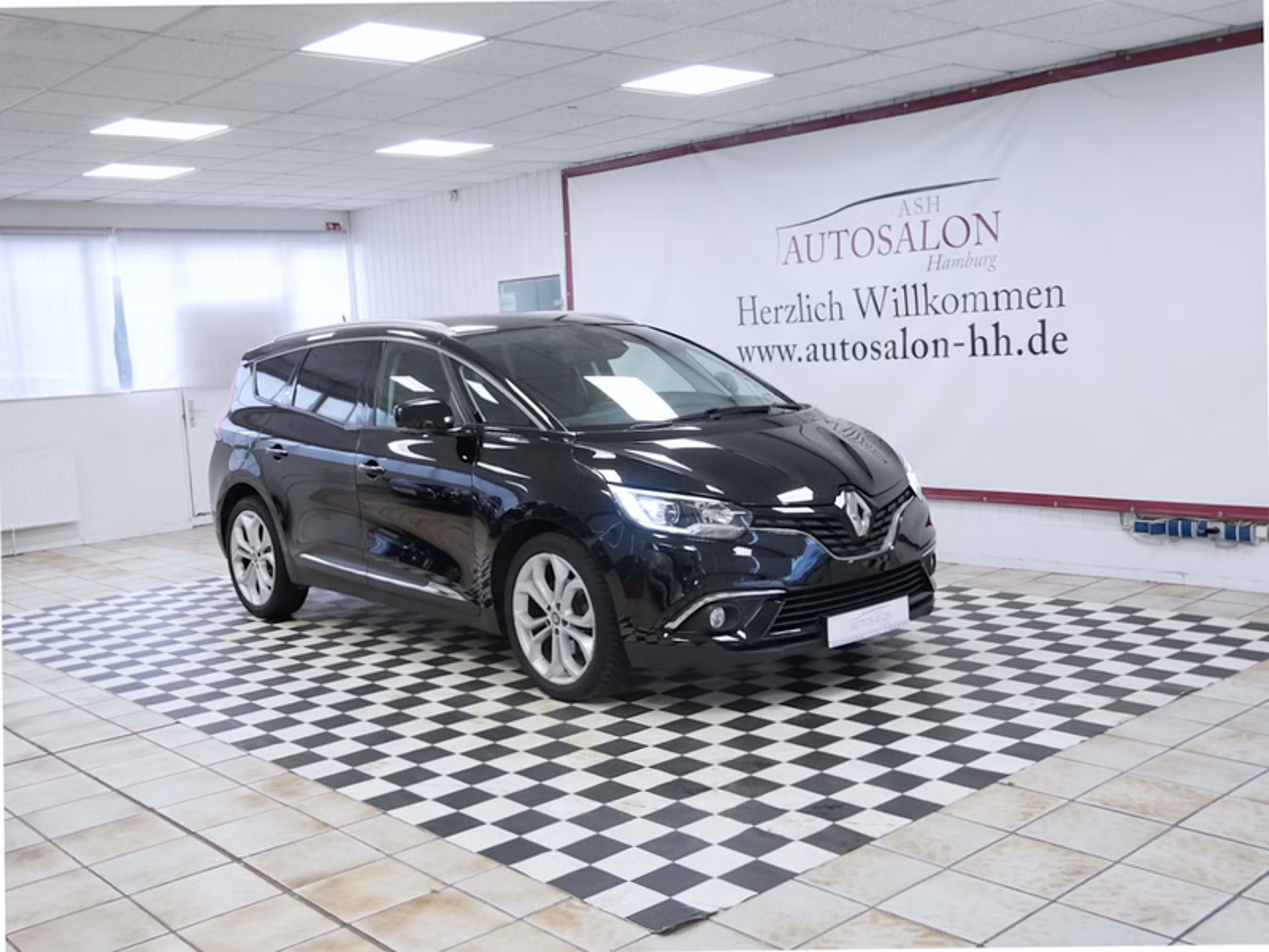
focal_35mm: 36
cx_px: 634
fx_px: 1320
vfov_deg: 39.7
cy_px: 476
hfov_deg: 51.4
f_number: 3.9
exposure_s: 1/60
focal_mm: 18
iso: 800
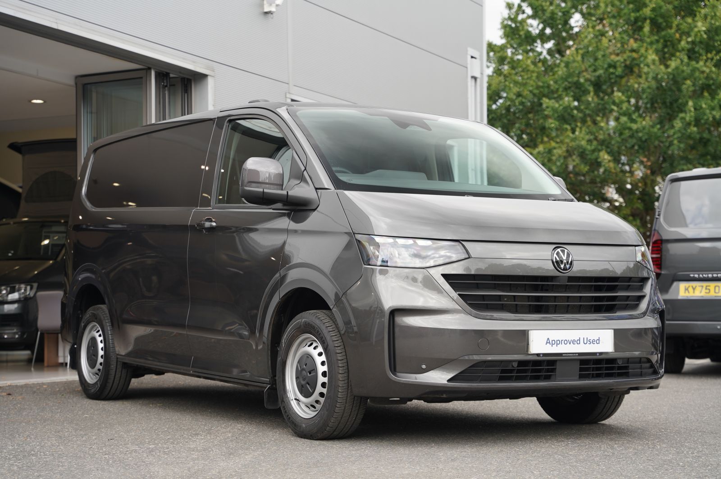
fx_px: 1301
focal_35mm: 65
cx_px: 360
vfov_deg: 20.9
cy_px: 240
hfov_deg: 31.0
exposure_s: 1/160
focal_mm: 65
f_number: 4
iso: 250
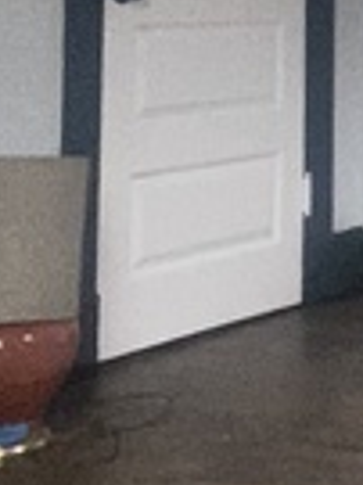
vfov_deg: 16.8
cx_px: 645
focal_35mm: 111
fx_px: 1554
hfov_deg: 12.3
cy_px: -122
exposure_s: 1/37
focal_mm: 2.71
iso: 320
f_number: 2.2
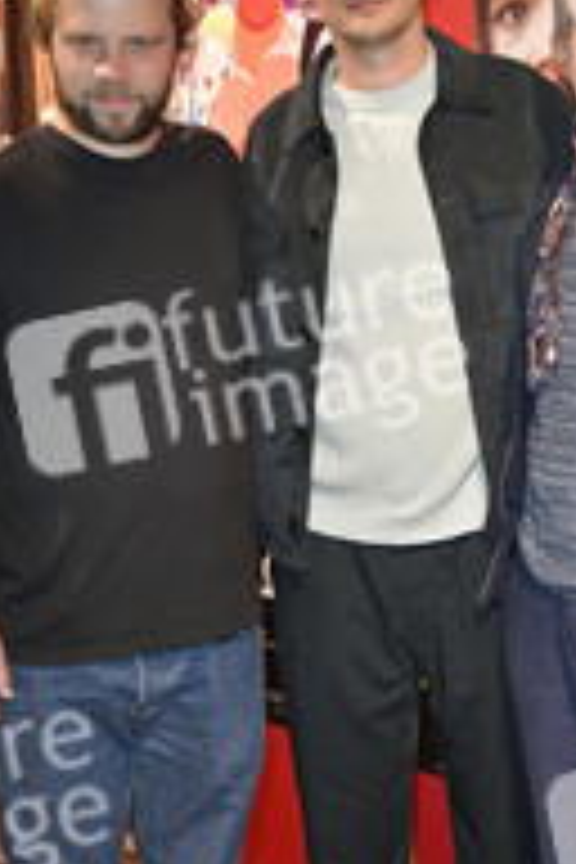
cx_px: 369
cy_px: 594
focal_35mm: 75
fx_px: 1800
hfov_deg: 18.1
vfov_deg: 26.8
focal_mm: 36
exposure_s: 1/250
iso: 2000
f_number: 2.8
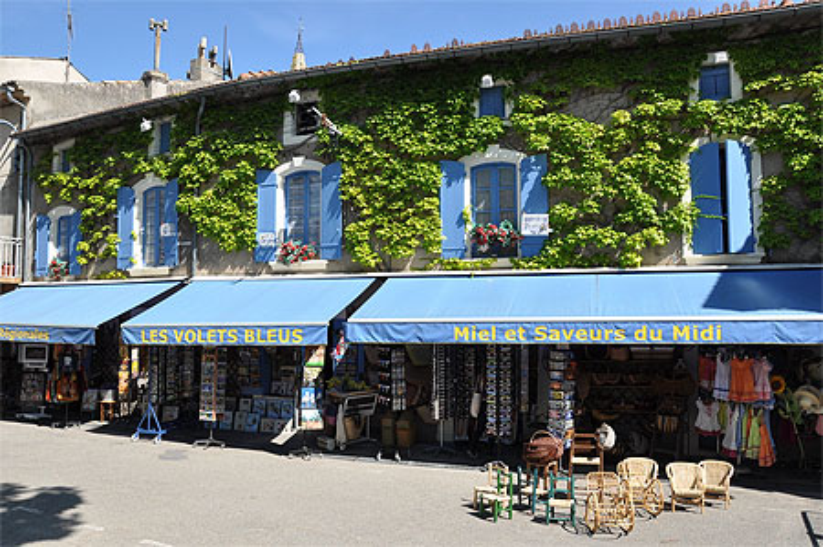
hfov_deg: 67.4
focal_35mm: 27
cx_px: 412
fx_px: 617
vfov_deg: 47.8
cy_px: 274
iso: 200
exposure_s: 1/250
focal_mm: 18
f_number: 8
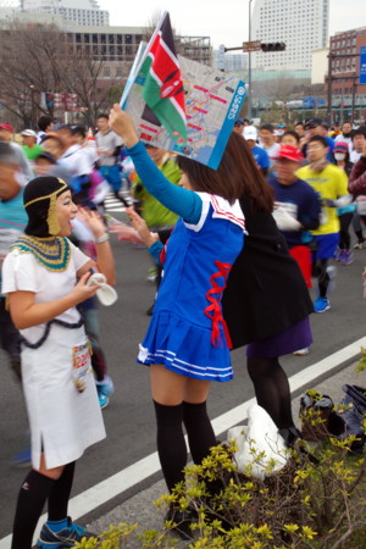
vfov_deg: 33.4
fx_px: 915
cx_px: 183
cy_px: 274
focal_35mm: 60
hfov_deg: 22.6
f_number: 13
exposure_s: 1/20
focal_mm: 40
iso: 100
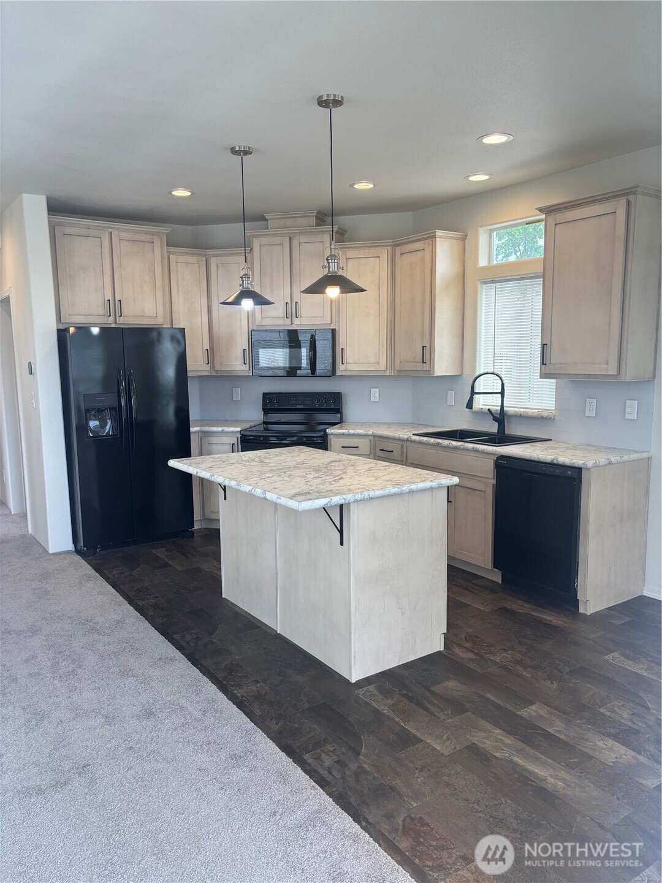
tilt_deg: -7.2
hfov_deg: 53.1
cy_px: 442
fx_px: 663
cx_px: 331
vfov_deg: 67.3
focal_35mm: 26
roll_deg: +0.4
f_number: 1.6
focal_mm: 5.96
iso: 64
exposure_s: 1/134
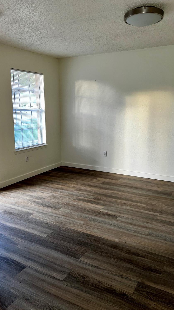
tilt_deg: -10.0
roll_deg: -0.1
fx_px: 238
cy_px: 151
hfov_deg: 40.2
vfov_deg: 66.1
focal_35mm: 29
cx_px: 83
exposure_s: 1/41
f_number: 1.5
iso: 64
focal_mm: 5.7
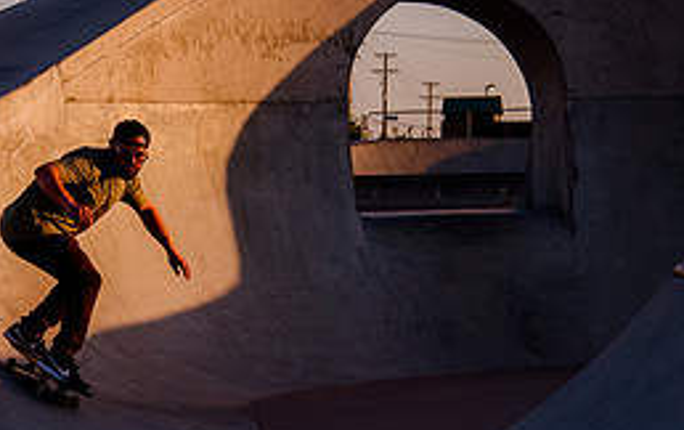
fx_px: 2912
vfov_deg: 8.4
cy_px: 319
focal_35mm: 156
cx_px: 181
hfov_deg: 13.4
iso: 1000
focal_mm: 55
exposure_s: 1/5000
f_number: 4
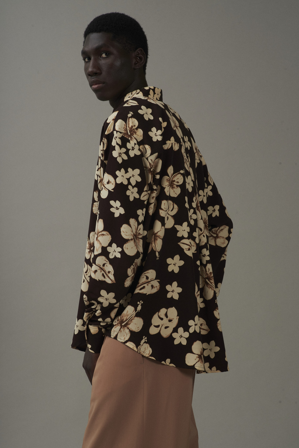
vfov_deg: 19.4
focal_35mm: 105
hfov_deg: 13.1
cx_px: 150
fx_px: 1307
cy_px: 224
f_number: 11
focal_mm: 105
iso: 200
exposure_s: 1/160
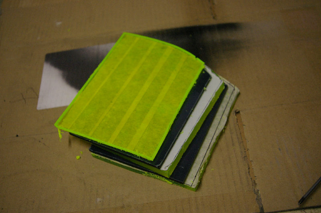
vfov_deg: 31.8
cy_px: 106
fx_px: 374
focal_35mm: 42
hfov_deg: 46.4
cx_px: 160
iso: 800
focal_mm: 28
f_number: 4
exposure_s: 1/20
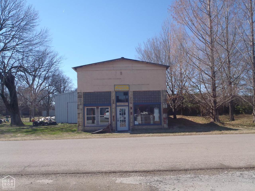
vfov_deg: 49.7
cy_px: 96
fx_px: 206
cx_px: 128
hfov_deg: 63.4
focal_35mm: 28
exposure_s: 1/400
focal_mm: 5
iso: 80
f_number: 4.5
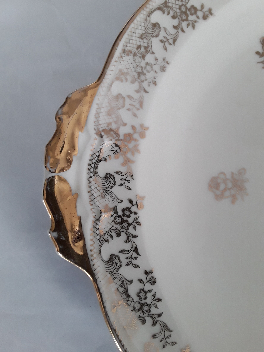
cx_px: 132
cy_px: 176
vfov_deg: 65.3
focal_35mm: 27
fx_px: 275
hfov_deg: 51.4
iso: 80
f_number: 1.9
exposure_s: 1/33
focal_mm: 2.91
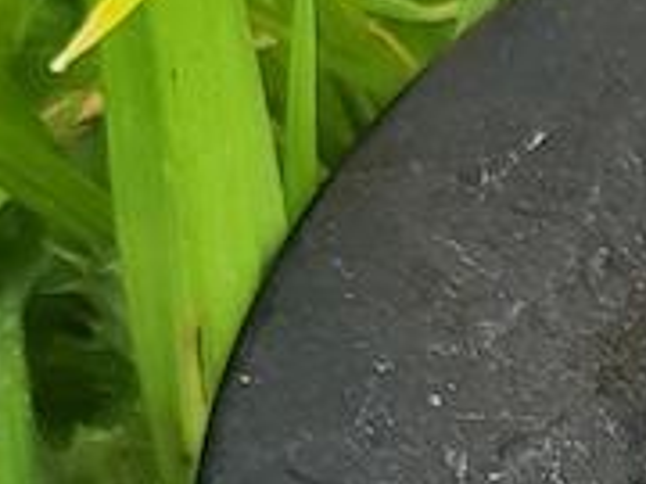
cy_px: 807
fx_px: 3229
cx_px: 1116
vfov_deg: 8.3
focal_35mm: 173
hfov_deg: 10.8
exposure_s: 1/356
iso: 40
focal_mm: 5
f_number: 1.8
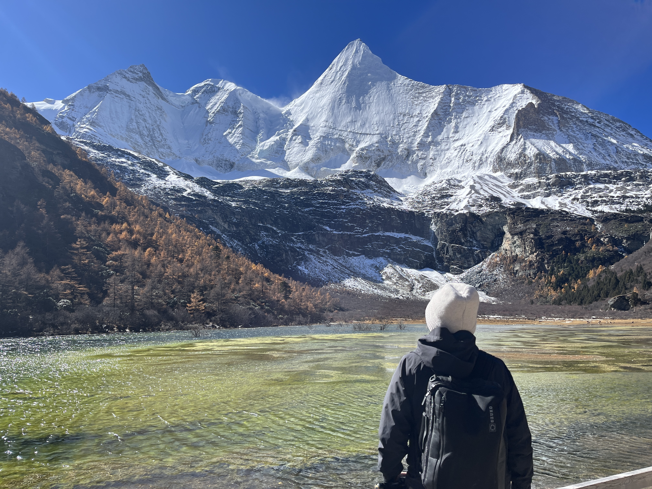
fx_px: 490
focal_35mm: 26
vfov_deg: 53.1
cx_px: 326
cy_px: 244
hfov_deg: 67.3
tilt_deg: +2.5
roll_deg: -1.2
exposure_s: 1/2825
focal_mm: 5.1
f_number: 1.6
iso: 50
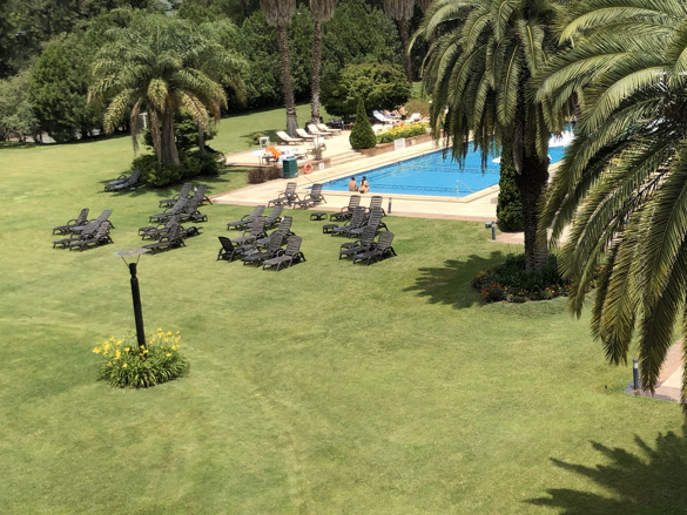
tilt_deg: -6.4
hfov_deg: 37.5
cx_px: 550
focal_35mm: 49
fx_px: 973
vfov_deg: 29.2
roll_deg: +3.6
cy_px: 130
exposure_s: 1/1869
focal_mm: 4
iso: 20
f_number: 1.8
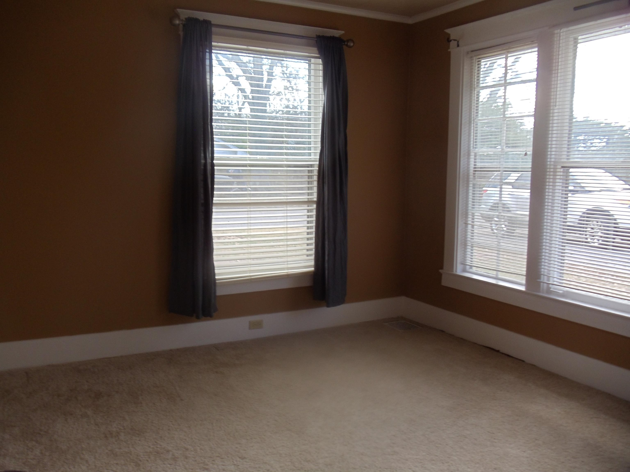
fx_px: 801
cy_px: 236
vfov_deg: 32.9
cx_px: 315
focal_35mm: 44
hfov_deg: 42.9
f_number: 3.5
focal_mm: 6
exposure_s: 1/40
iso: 80
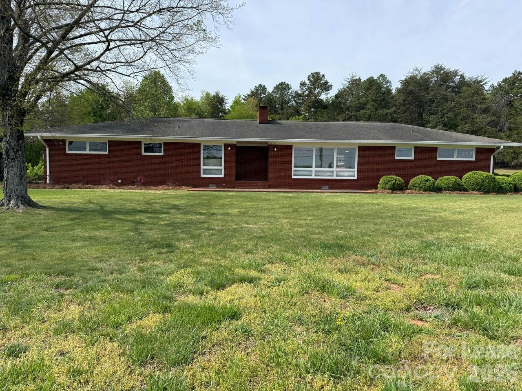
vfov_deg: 56.8
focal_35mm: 24
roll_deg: -0.2
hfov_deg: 71.6
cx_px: 261
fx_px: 362
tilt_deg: -3.3
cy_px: 196
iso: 80
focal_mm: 6.76
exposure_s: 1/3021
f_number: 1.78
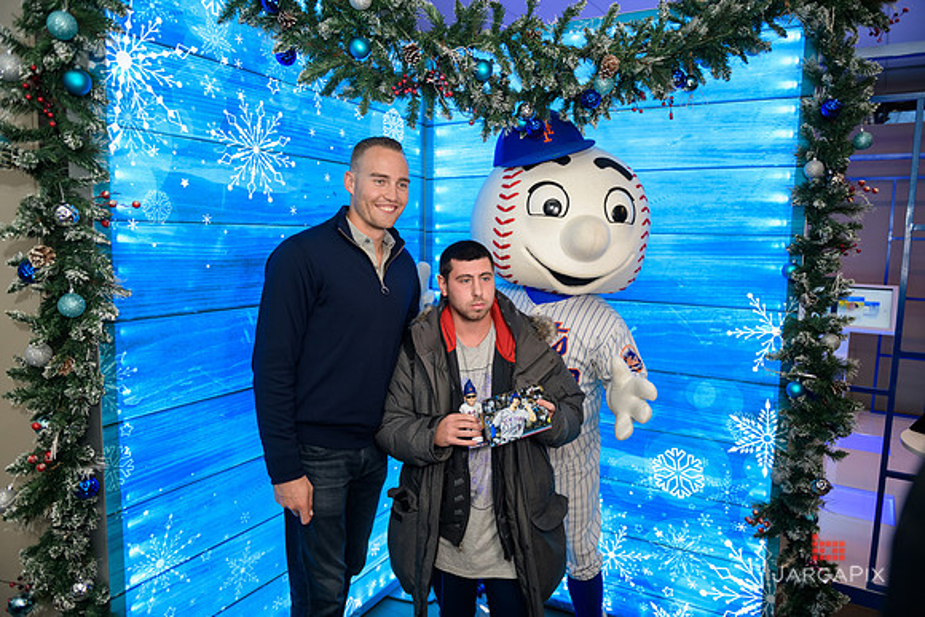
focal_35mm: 24
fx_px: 617
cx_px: 462
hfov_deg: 73.7
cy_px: 308
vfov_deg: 53.2
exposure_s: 1/125
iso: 400
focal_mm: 24
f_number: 3.2
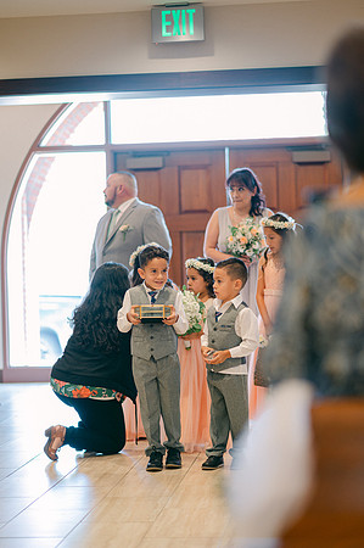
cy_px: 274
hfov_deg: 16.0
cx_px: 182
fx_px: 1292
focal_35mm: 85
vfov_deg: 23.9
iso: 400
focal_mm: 85
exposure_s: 1/100
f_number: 1.8
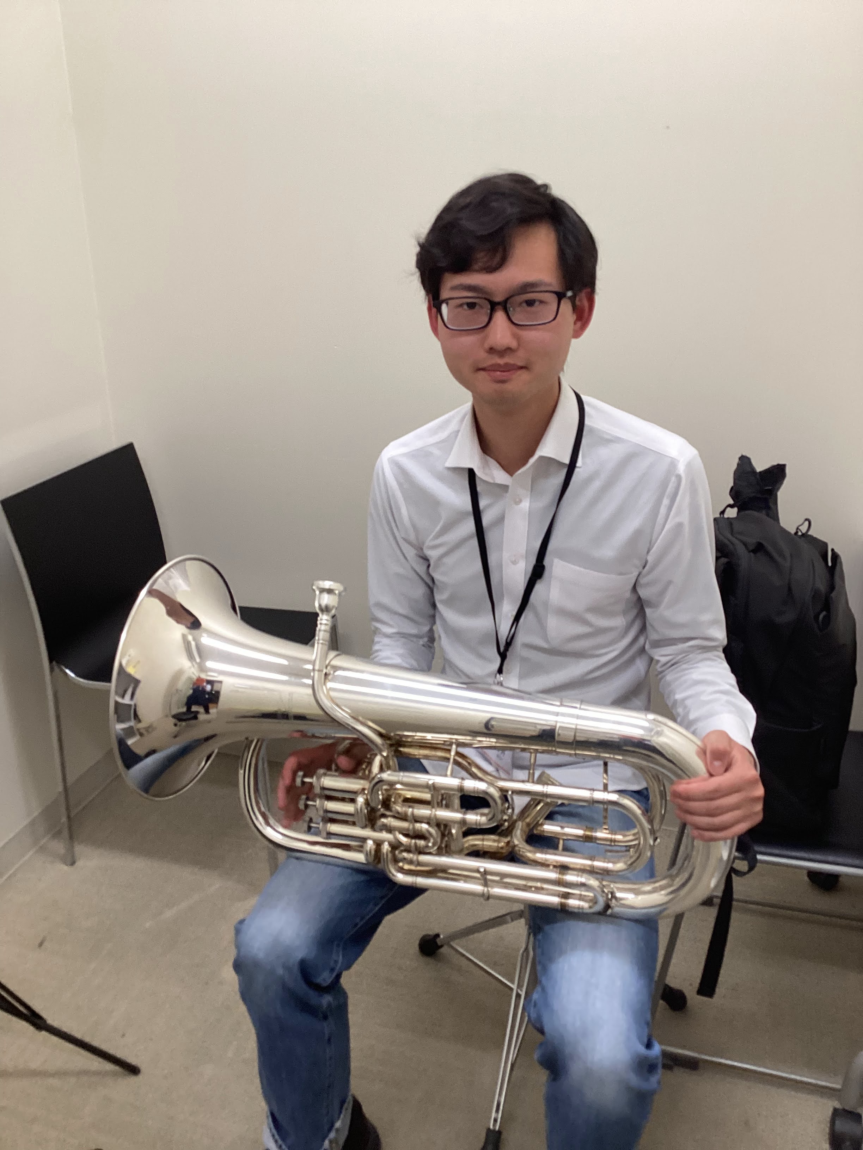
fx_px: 1030
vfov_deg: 58.4
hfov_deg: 45.4
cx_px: 432
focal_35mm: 31
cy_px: 575
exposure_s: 1/60
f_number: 2.4
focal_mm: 3.3
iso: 100
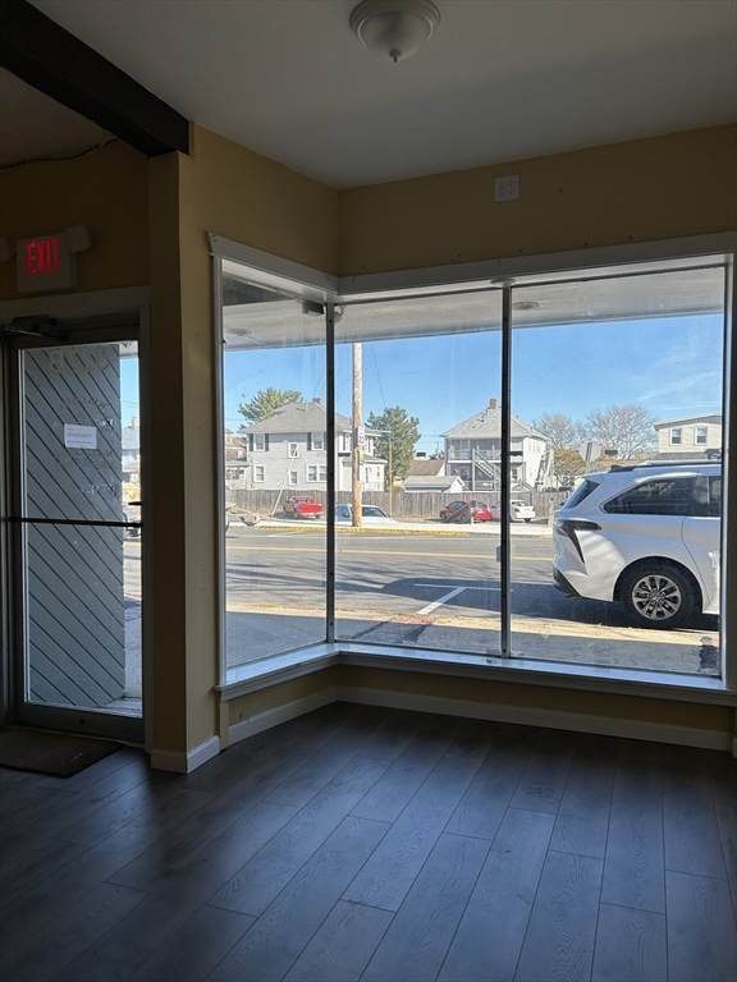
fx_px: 738
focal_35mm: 26
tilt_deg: -0.2
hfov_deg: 53.1
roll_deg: +0.2
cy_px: 491
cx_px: 368
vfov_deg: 67.3
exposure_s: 1/1295
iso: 50
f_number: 1.5
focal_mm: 5.7
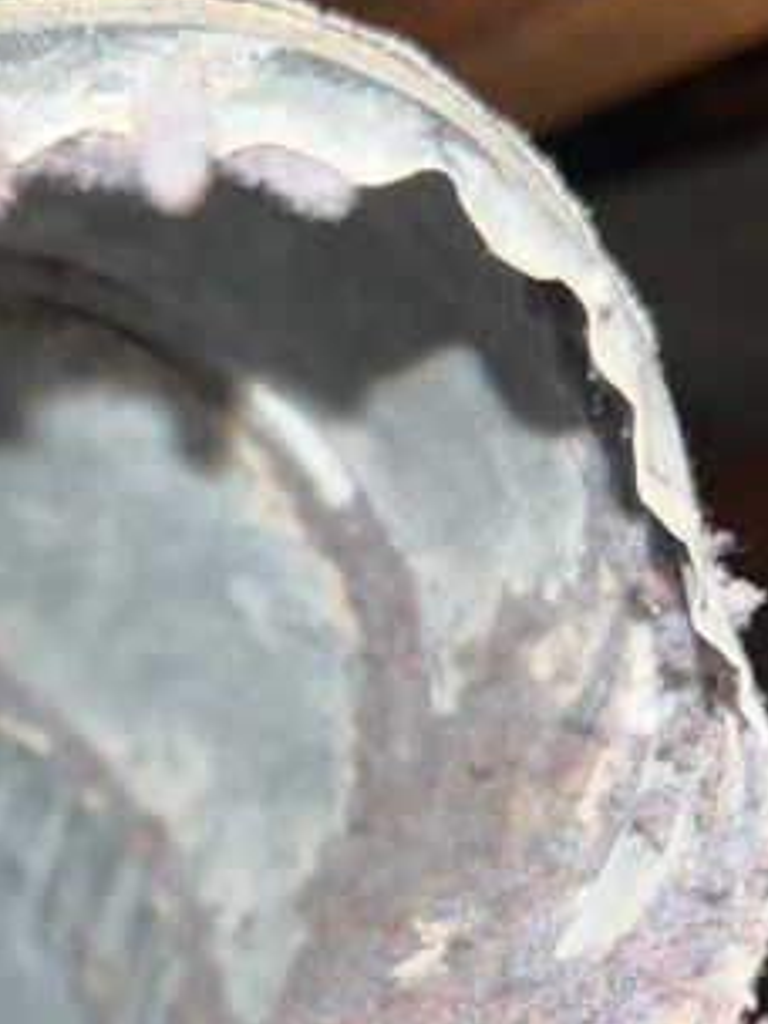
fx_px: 1450
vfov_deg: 38.0
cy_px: 763
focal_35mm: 49
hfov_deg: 29.3
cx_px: 207
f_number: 2.2
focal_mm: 4.2
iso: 32
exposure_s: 1/120
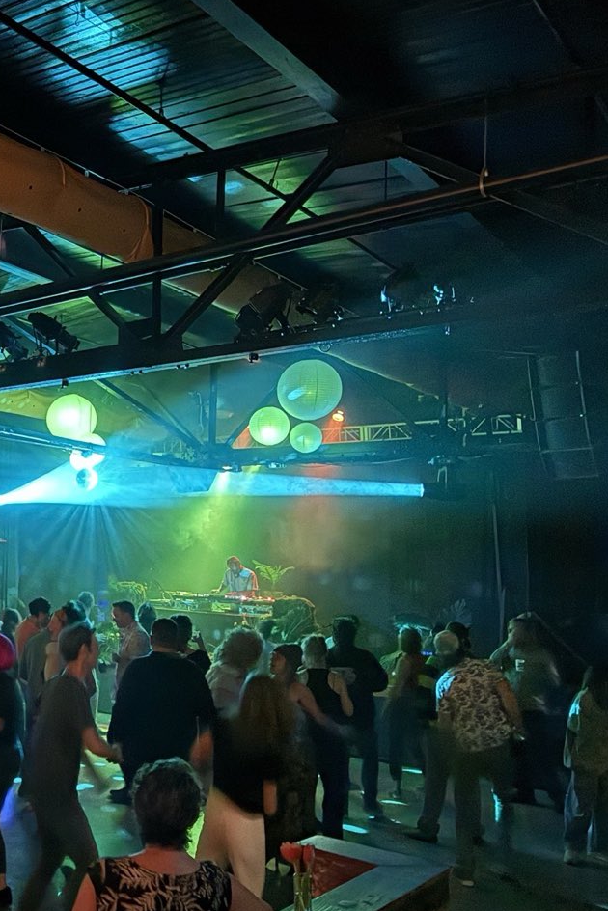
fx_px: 937
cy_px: 464
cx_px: 35
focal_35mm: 37
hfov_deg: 33.6
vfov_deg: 51.9
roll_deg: -1.5
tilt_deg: +7.5
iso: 2500
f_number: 1.78
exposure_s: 1/15
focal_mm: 6.76
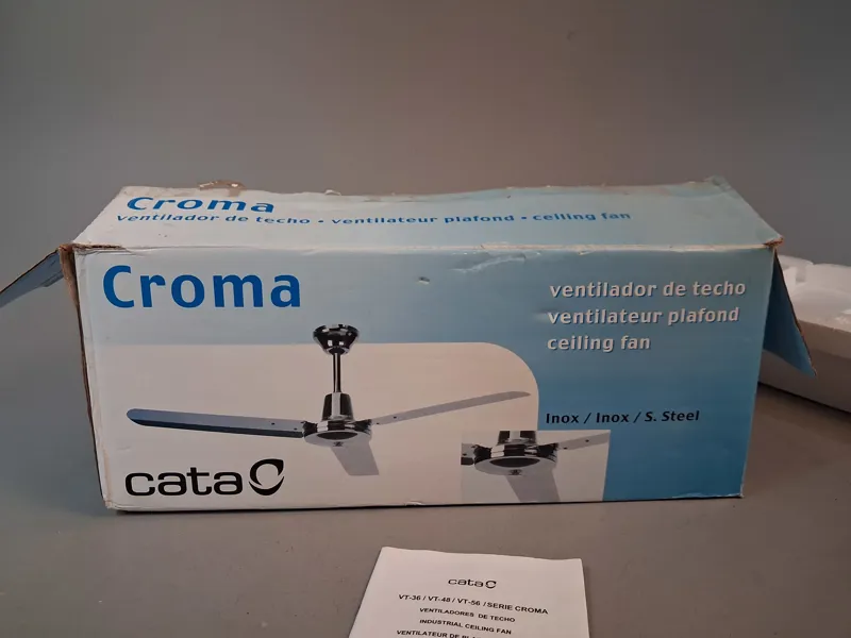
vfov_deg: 51.4
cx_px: 426
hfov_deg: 65.3
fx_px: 664
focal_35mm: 27
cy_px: 319
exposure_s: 1/100
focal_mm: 4
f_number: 1.8
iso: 400
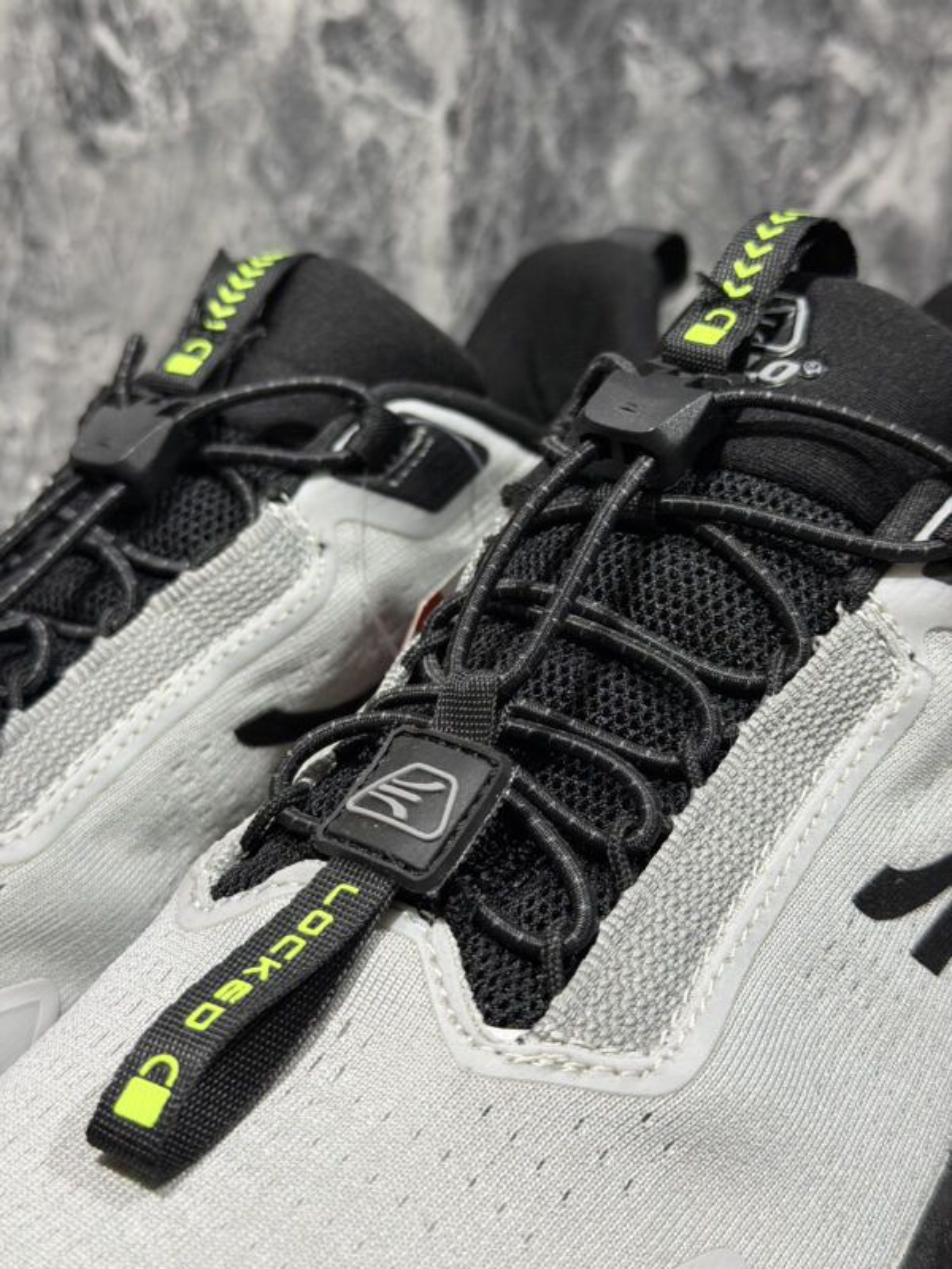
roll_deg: +1.2
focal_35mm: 48
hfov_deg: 30.3
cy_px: 634
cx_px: 476
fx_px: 1760
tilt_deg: -18.3
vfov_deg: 39.7
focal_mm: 6.76
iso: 500
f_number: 1.78
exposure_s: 1/40
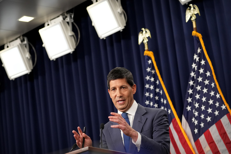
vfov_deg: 13.0
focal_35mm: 105
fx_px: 673
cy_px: 77
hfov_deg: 19.5
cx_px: 116
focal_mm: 70
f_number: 2.8
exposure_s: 1/500
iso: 2000
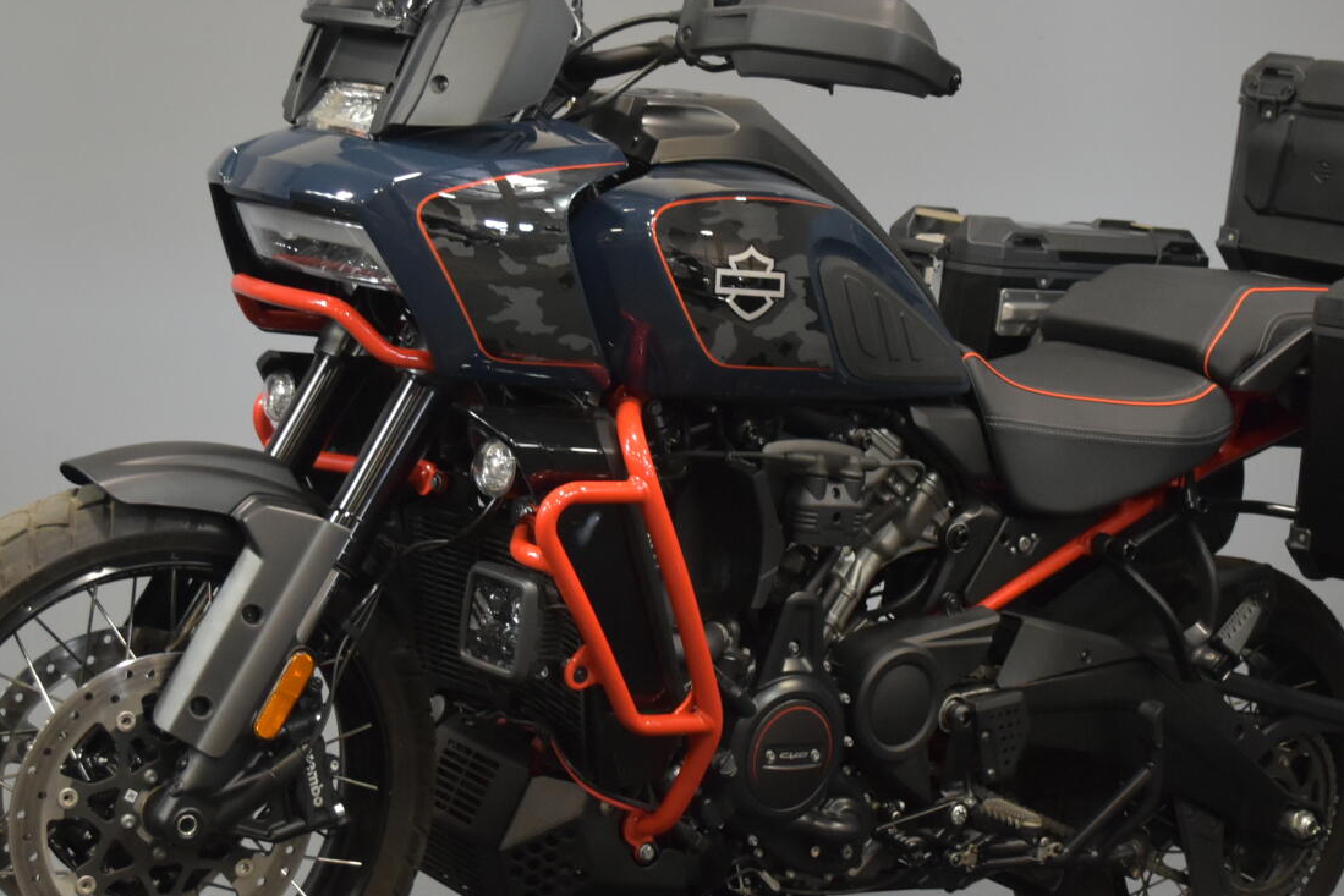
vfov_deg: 19.2
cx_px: 673
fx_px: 2651
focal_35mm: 71
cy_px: 322
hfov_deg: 28.5
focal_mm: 26
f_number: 4.2
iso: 1400
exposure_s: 1/30
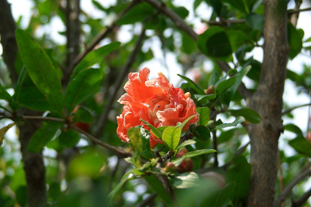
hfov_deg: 29.2
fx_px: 596
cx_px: 155
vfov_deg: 19.7
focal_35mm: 69
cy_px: 114
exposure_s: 1/400
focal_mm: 14.2
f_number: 3.4
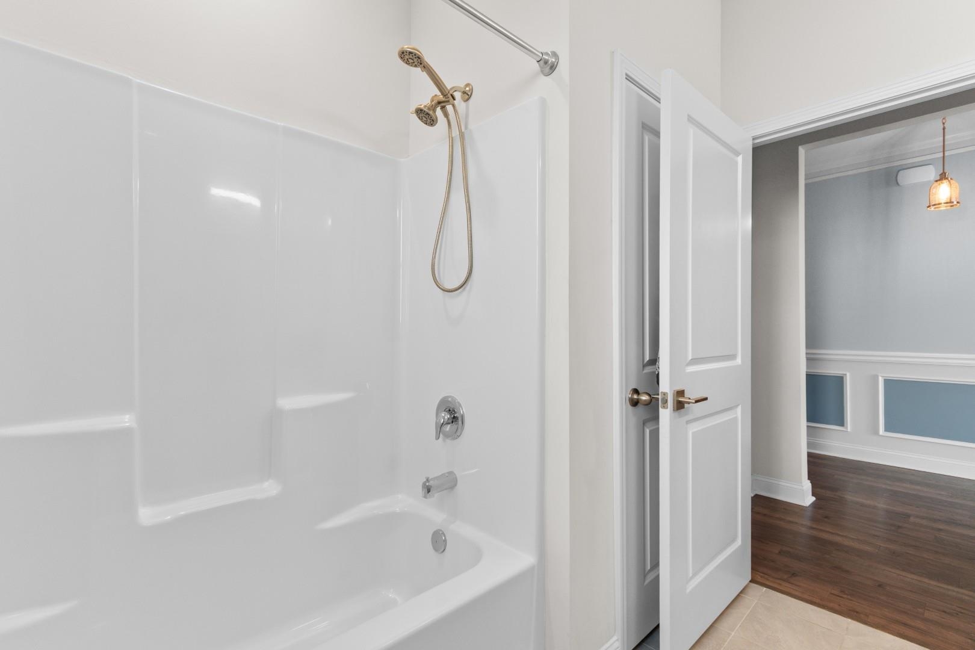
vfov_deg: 77.3
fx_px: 406
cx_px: 488
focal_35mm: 15
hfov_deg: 100.4
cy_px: 325
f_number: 4.5
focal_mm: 10
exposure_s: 1/8
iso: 100
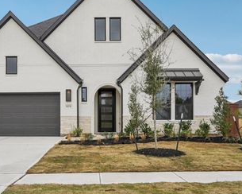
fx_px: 286
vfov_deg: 37.3
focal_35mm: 40
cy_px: 85
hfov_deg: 45.3
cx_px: 88
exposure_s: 1/800
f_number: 8
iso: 500
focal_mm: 26
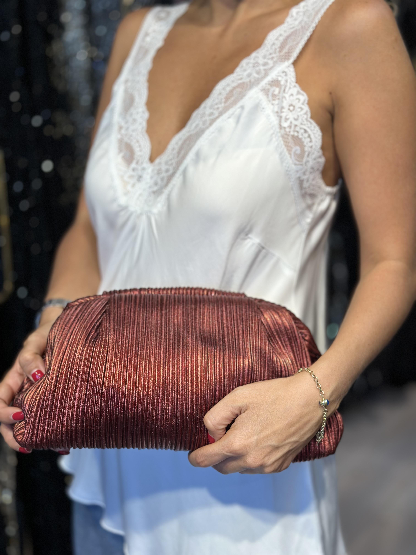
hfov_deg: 30.3
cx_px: 208
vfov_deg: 39.7
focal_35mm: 48
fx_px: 769
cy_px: 278
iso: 80
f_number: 1.78
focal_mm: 6.86
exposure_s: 1/659
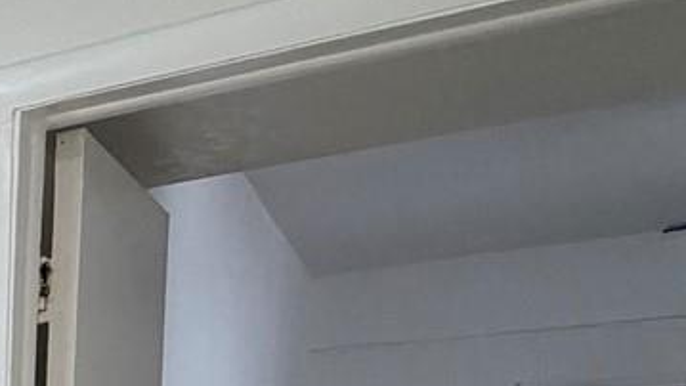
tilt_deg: -7.7
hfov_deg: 19.6
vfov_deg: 15.5
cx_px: -642
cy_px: 676
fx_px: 1237
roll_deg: +2.1
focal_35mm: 68
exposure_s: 1/120
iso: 250
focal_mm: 2.22
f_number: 2.2
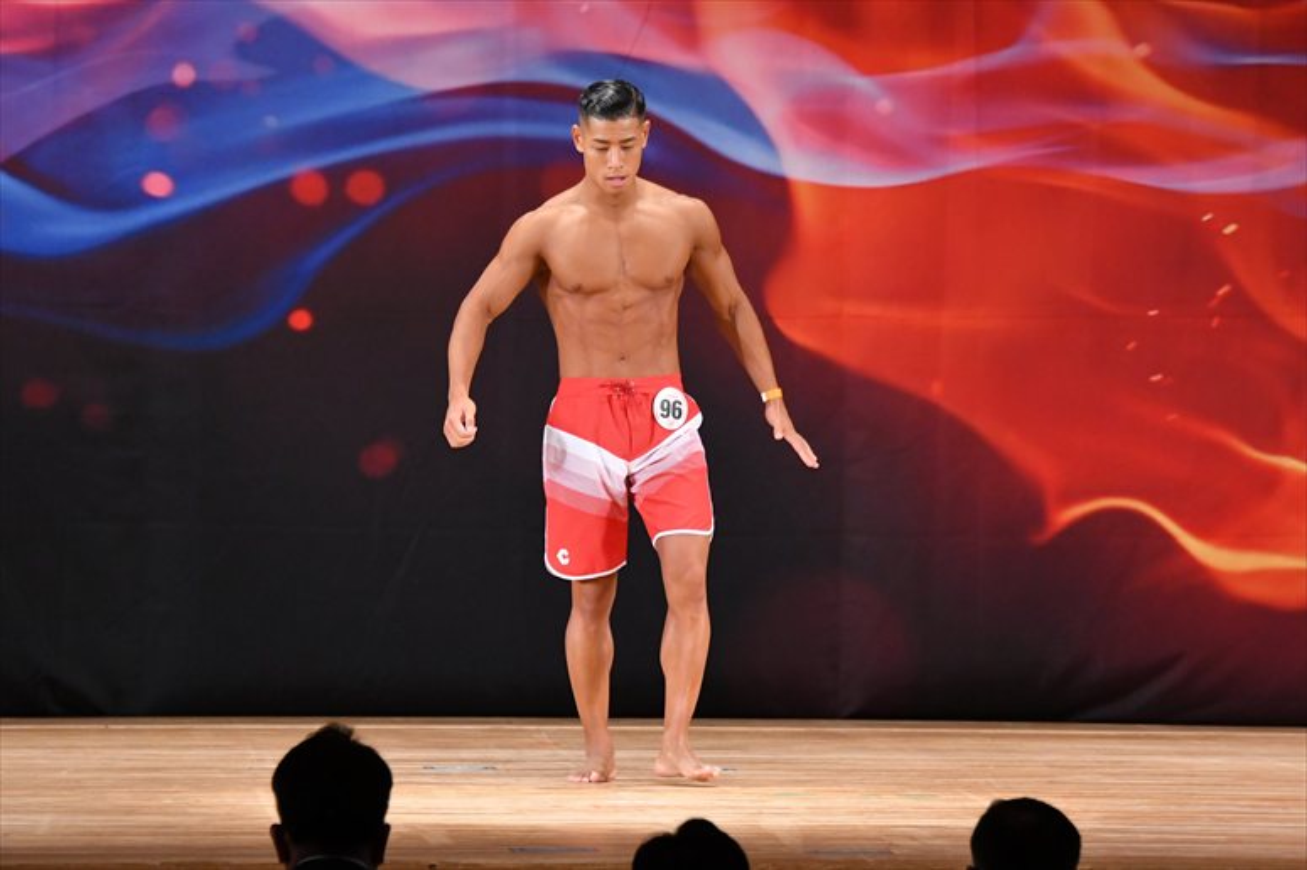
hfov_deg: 8.6
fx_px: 8709
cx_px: 654
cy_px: 435
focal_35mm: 240
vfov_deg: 5.7
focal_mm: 160
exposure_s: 1/400
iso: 4000
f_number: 5.6
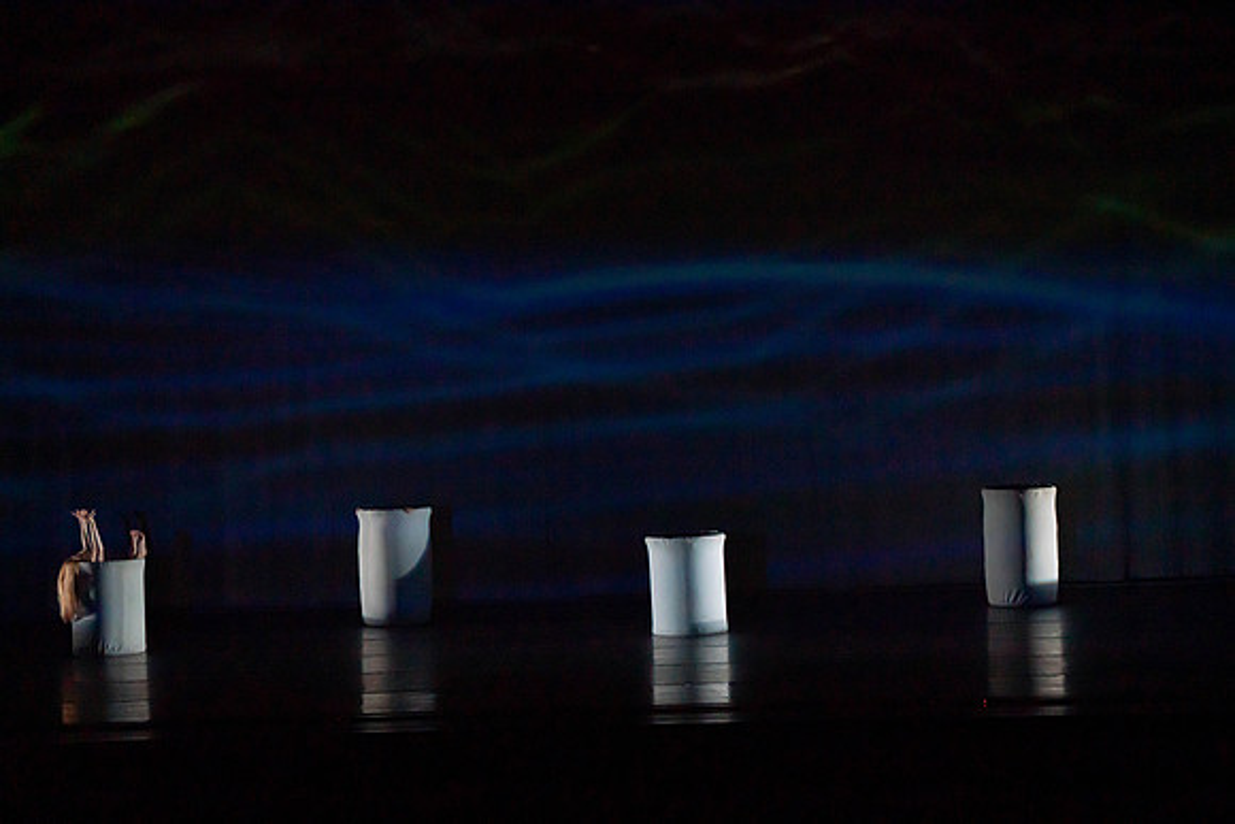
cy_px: 412
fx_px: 4838
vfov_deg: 9.7
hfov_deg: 14.5
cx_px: 618
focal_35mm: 141
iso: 6400
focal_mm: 141
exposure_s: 1/320
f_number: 5
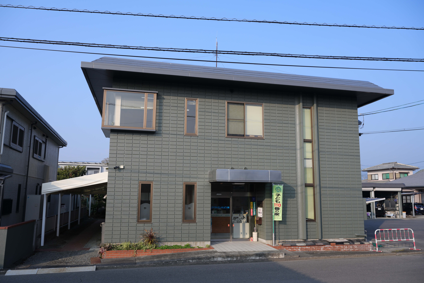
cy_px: 142
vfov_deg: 45.0
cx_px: 212
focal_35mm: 29
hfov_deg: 63.7
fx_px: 342
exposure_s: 1/160
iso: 90
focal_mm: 29
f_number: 8
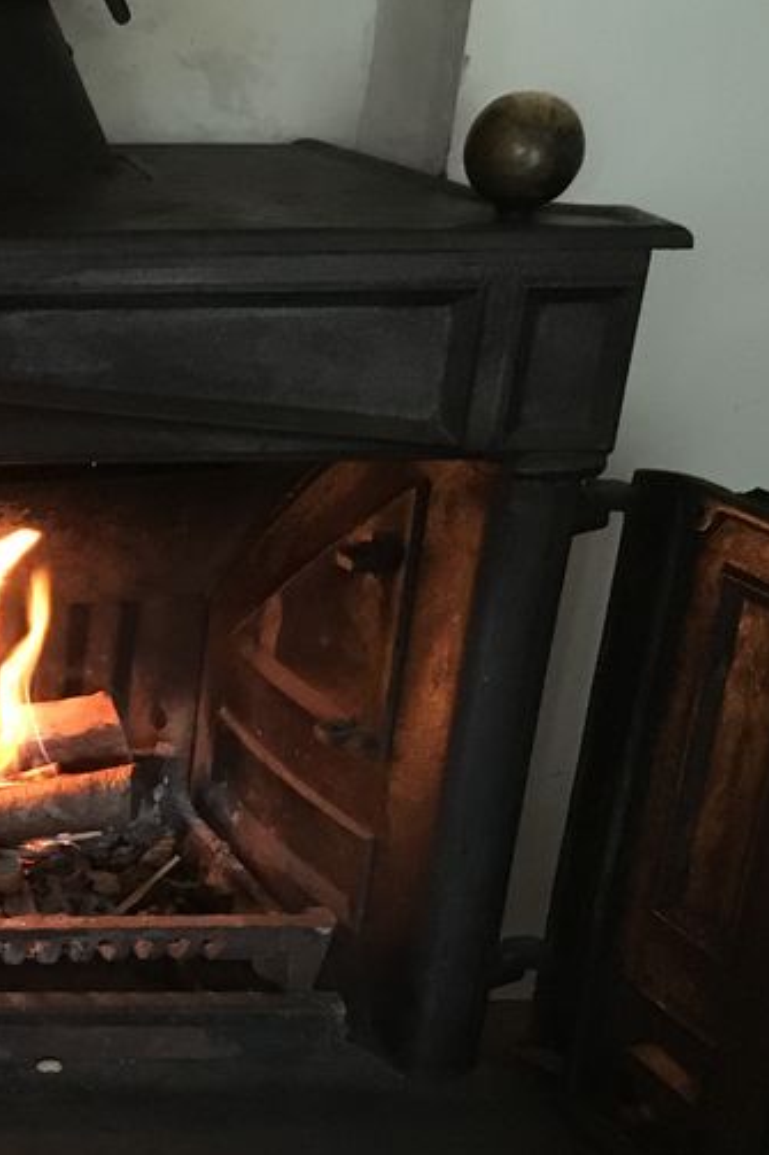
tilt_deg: -23.7
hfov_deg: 20.7
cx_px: -223
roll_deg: -0.6
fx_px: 1924
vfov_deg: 33.3
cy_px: 668
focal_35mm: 60
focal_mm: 4.15
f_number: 2.2
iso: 320
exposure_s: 1/17
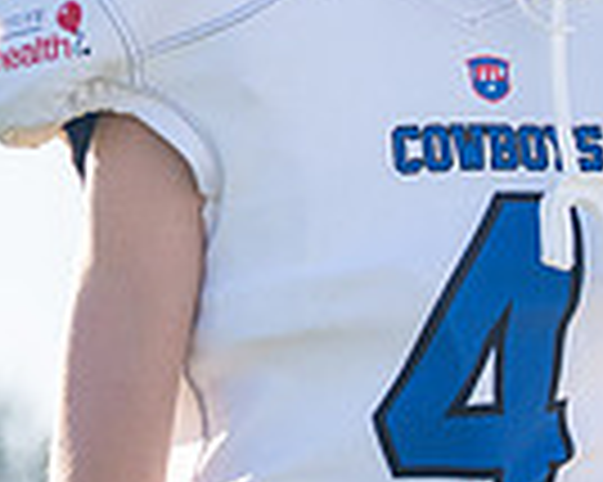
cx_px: 660
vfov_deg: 4.9
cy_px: -54
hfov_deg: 6.2
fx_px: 5582
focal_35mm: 313
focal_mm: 70
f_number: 2.8
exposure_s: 1/2500
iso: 320
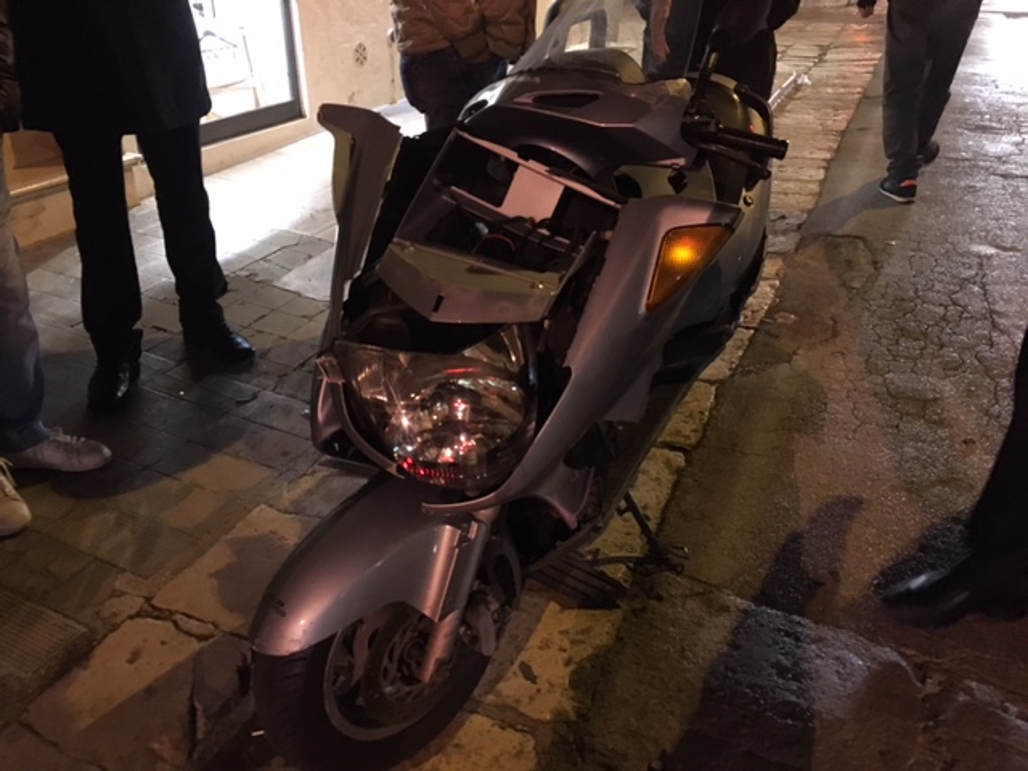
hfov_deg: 61.7
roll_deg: +0.5
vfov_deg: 48.2
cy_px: 386
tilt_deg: -27.1
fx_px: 861
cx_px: 514
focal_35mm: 29
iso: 320
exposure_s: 1/17
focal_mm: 4.15
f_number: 2.2
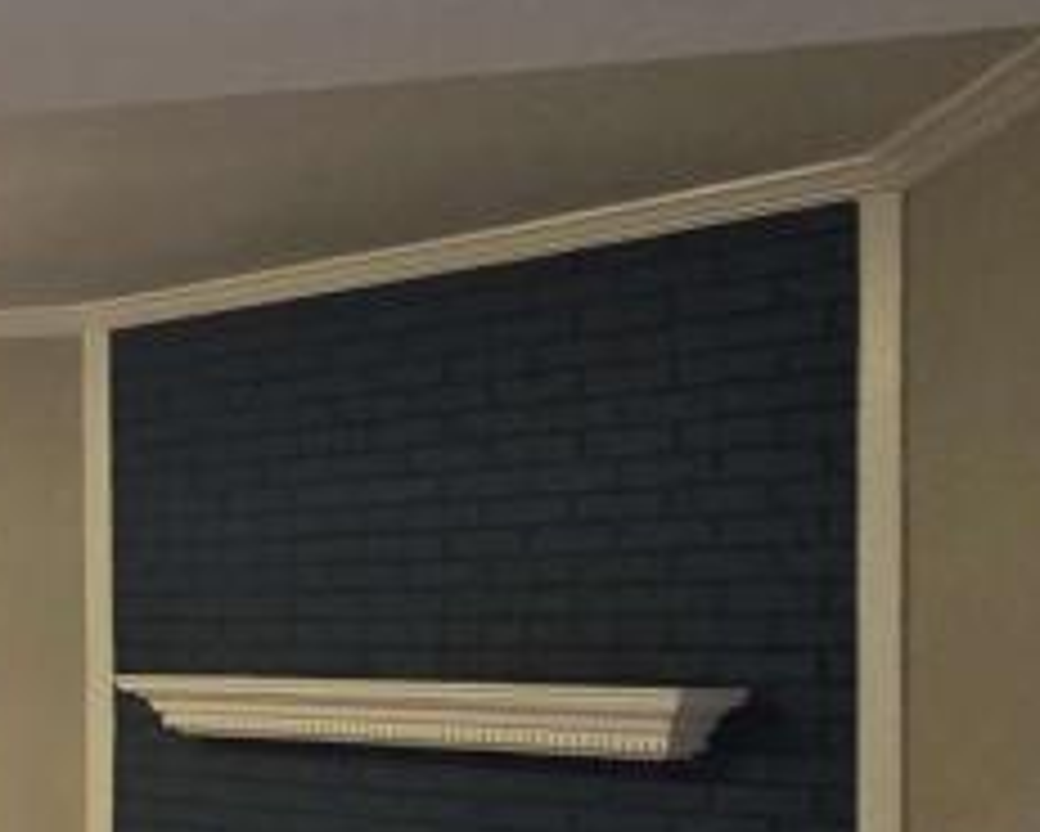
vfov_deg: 22.8
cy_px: 679
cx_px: -747
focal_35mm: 66
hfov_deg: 21.1
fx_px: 2032
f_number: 2.2
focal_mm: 2.2
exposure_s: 1/60
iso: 200
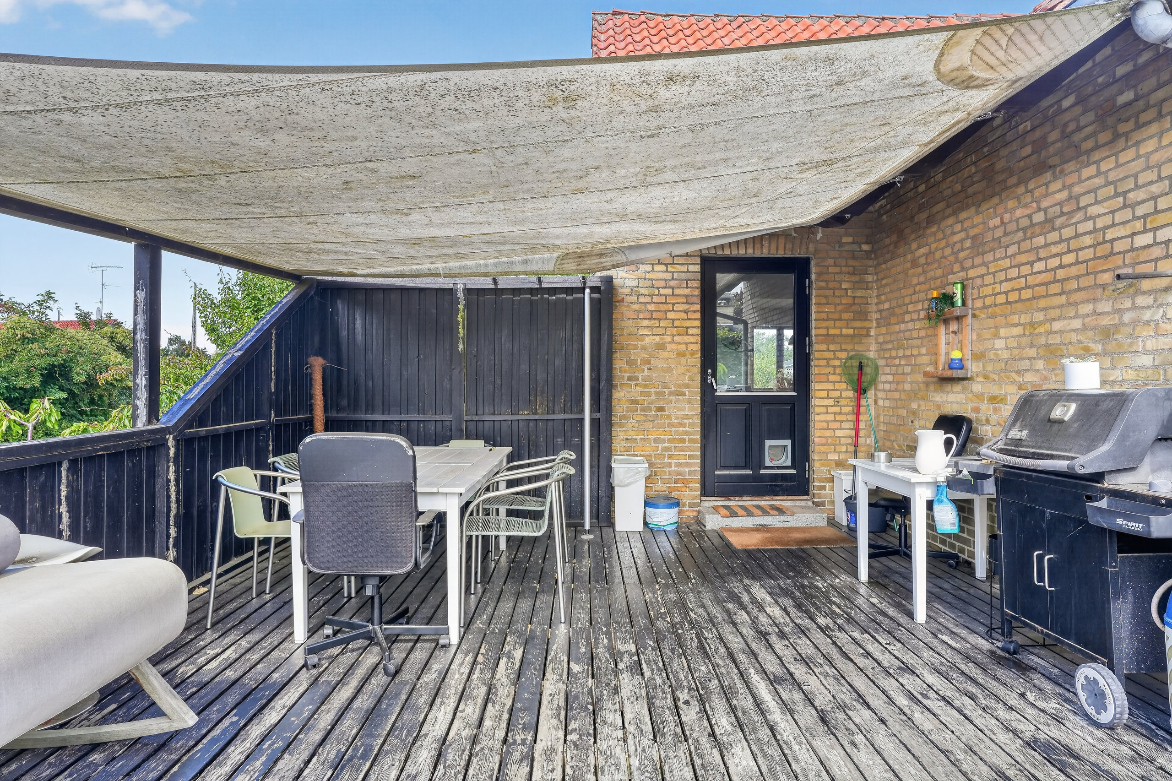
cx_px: 586
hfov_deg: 81.2
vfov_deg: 59.5
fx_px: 684
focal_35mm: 21
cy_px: 390
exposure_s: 1/320
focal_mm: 21
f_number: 8
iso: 500
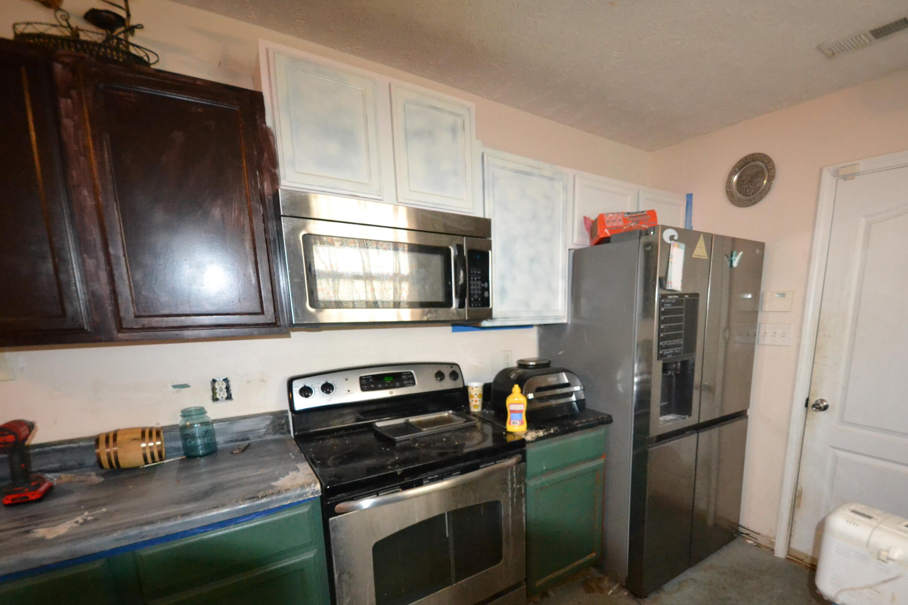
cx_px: 536
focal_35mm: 15
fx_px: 378
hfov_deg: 99.3
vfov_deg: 76.1
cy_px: 375
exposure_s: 1/60
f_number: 4.5
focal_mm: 8
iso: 3200
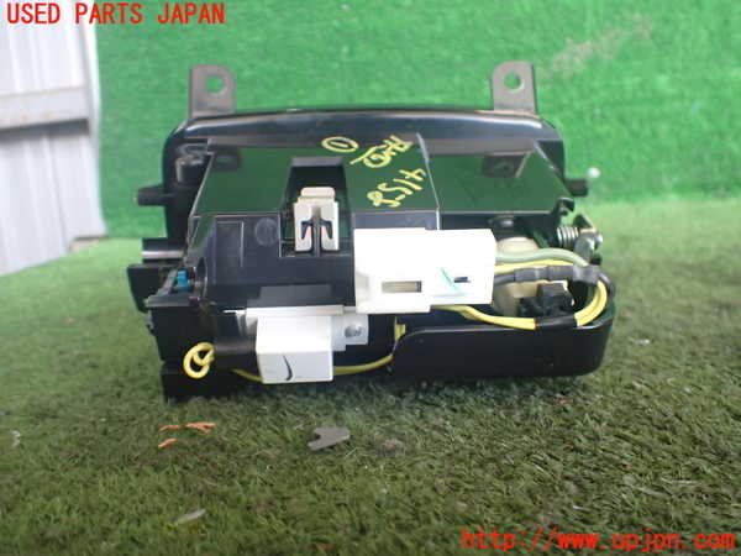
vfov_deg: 46.8
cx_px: 370
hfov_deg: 60.0
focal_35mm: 30
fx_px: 642
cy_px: 278
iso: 640
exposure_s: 1/125
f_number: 2.3
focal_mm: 5.4
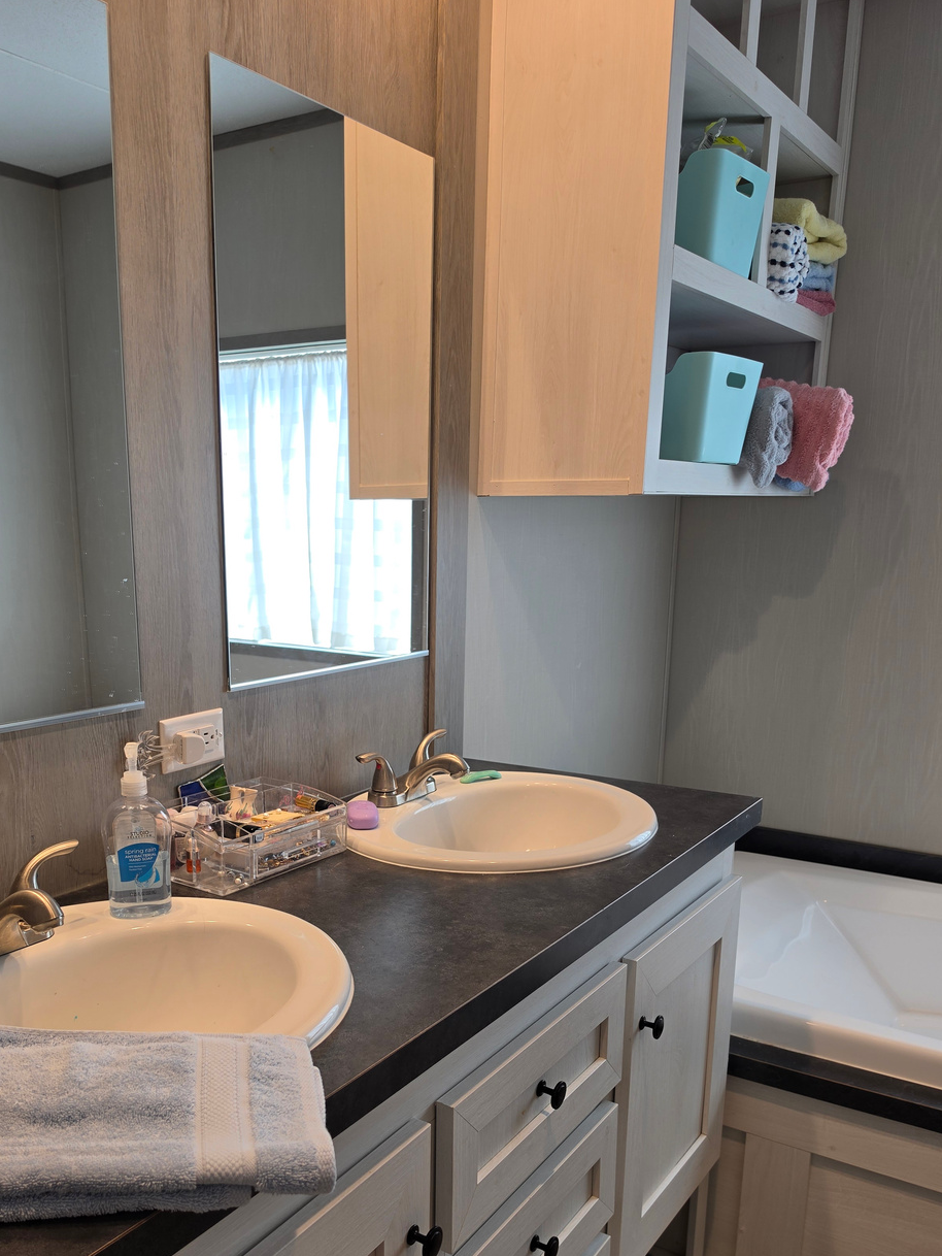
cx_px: 360
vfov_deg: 60.9
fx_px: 1052
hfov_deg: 47.8
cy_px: 780
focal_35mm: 29
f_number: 1.4
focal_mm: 6.5
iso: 16
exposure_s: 1/120
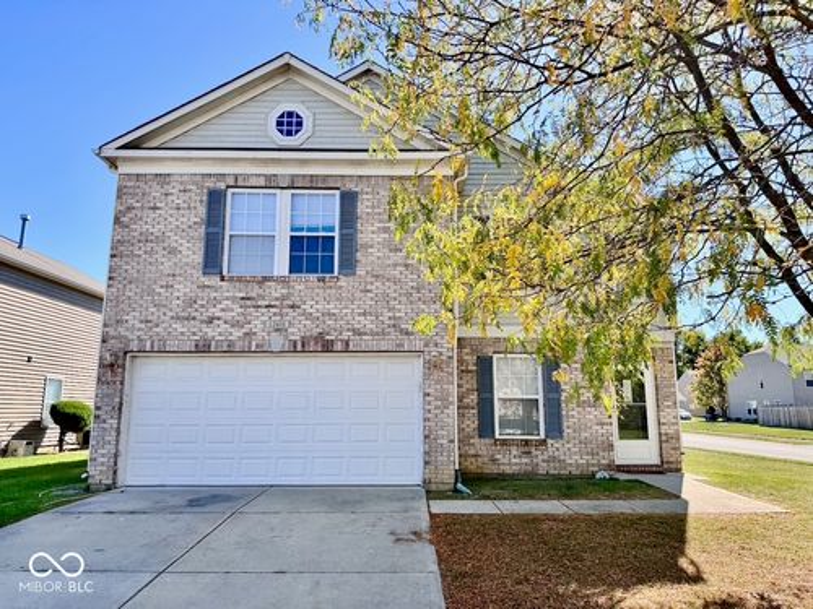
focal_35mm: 24
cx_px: 406
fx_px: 564
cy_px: 304
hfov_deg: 71.6
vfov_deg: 56.8
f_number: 1.78
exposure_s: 1/1010
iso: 80
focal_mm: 6.76
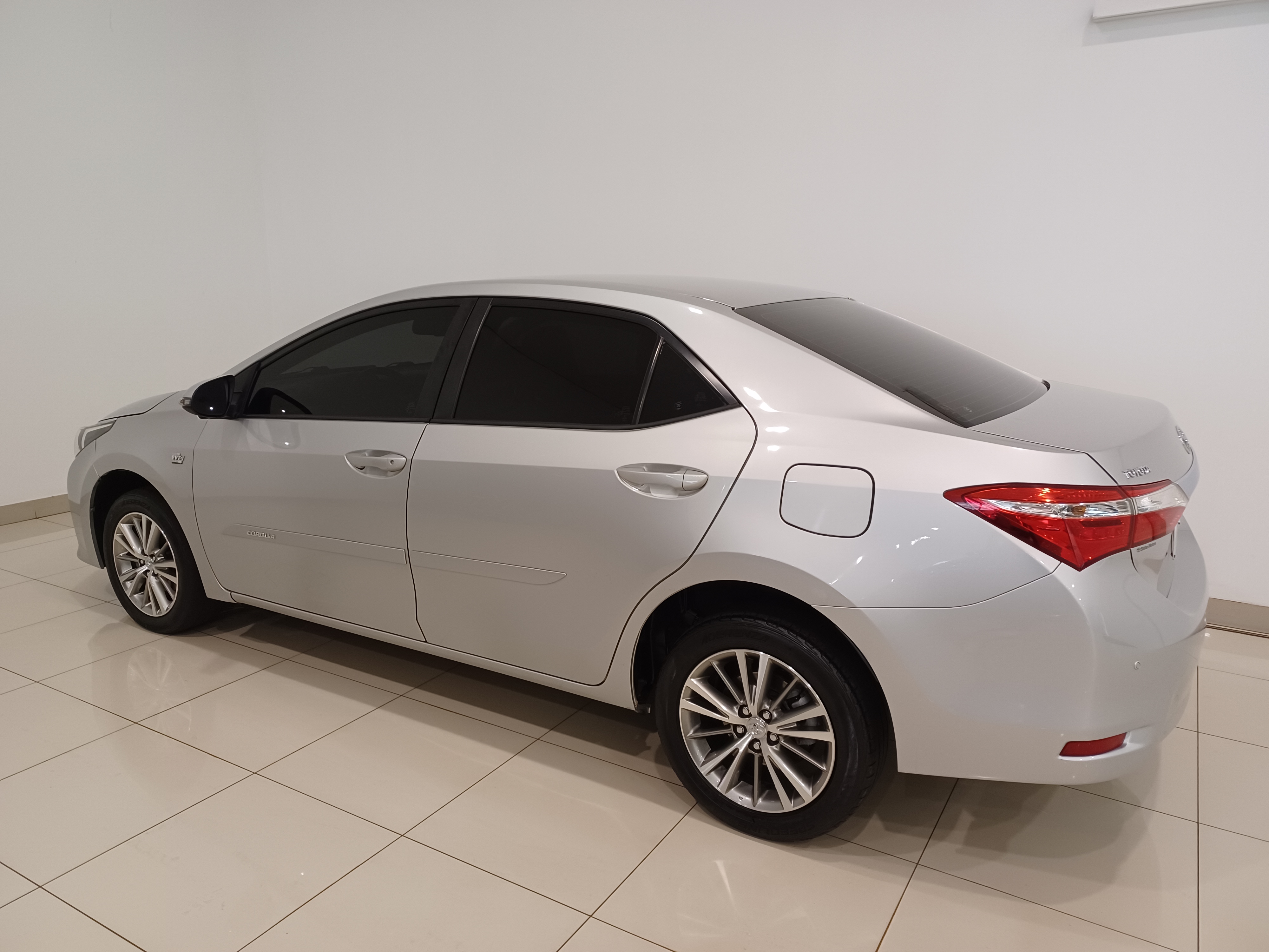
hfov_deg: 69.4
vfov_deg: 54.9
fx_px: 916
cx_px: 634
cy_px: 476
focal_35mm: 25
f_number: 1.8
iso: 320
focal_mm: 4.6
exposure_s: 1/40
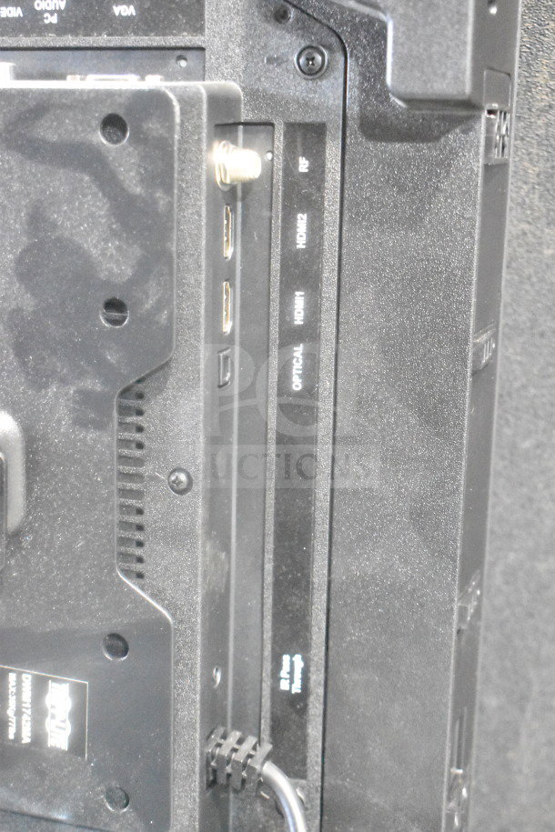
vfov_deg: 37.9
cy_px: 416
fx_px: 1214
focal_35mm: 52
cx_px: 278
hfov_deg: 25.8
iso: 25600
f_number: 4.5
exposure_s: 1/60
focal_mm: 35
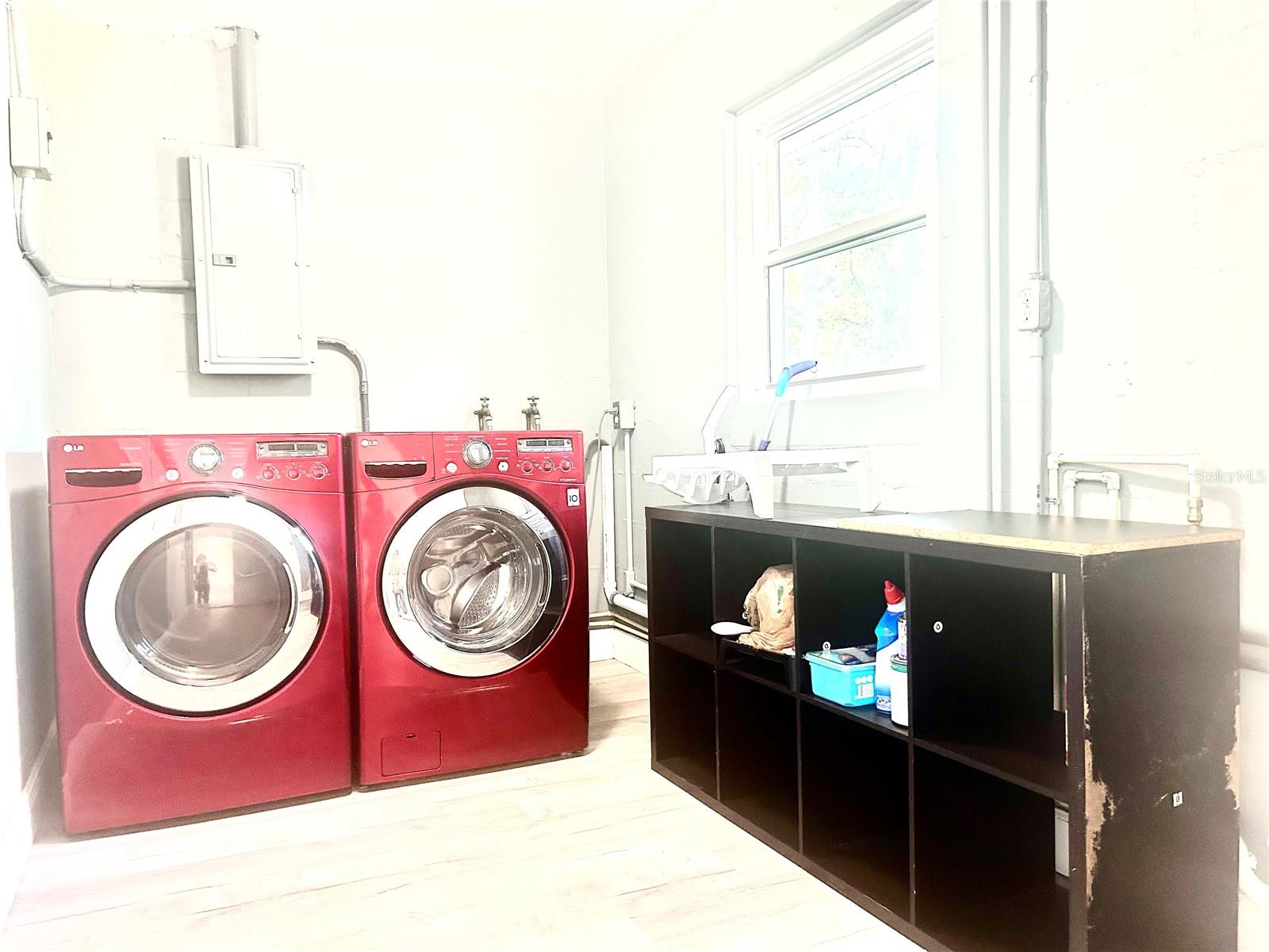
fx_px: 953
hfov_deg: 67.3
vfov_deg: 53.1
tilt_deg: -2.3
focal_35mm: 26
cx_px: 634
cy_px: 476
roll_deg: +1.4
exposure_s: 1/60
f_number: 1.5
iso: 200
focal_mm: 5.7
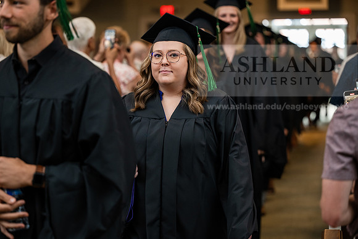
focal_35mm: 102
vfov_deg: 13.4
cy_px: 120
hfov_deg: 20.0
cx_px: 179
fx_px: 1015
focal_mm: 102
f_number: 3.2
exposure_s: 1/200
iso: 1250
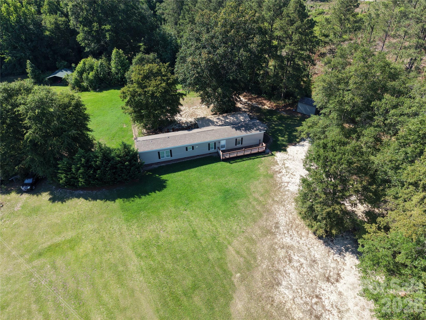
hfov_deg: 71.6
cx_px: 213
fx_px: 295
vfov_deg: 56.8
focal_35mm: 24
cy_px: 160
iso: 100
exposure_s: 1/160
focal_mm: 8.67
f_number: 1.8
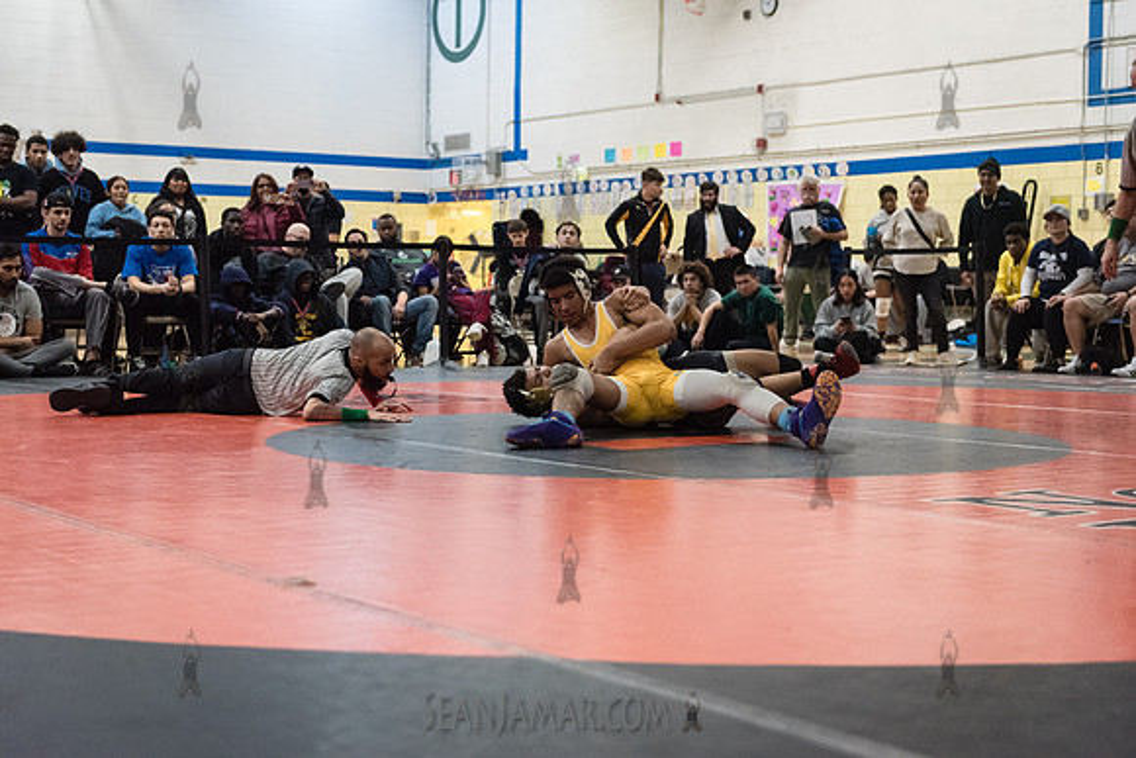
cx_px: 568
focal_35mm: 56
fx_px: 1767
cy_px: 379
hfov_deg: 35.6
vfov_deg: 24.2
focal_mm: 56
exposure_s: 1/500
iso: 8000
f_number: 3.2
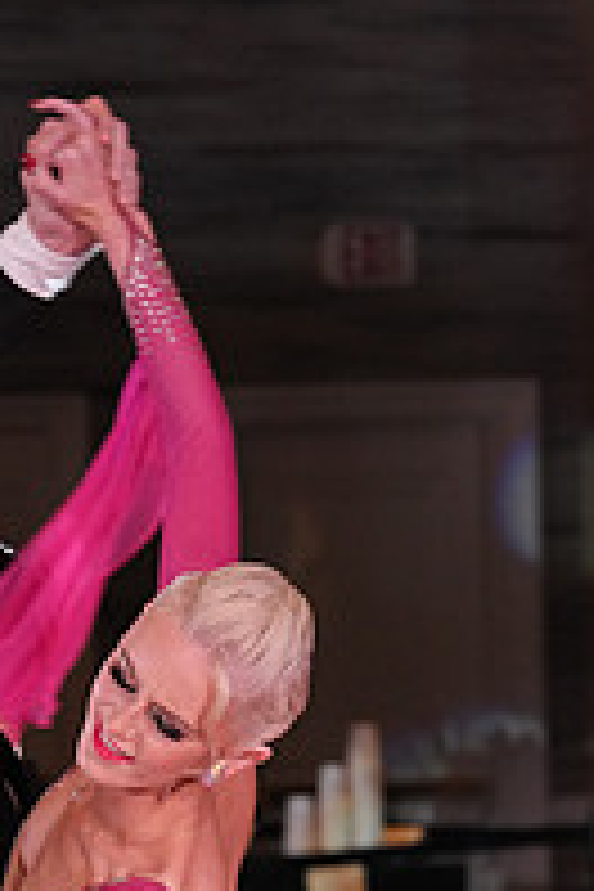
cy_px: 1278
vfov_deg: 5.5
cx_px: 70
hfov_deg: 3.7
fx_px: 9281
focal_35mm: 375
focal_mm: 128
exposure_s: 1/200
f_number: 5
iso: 2500
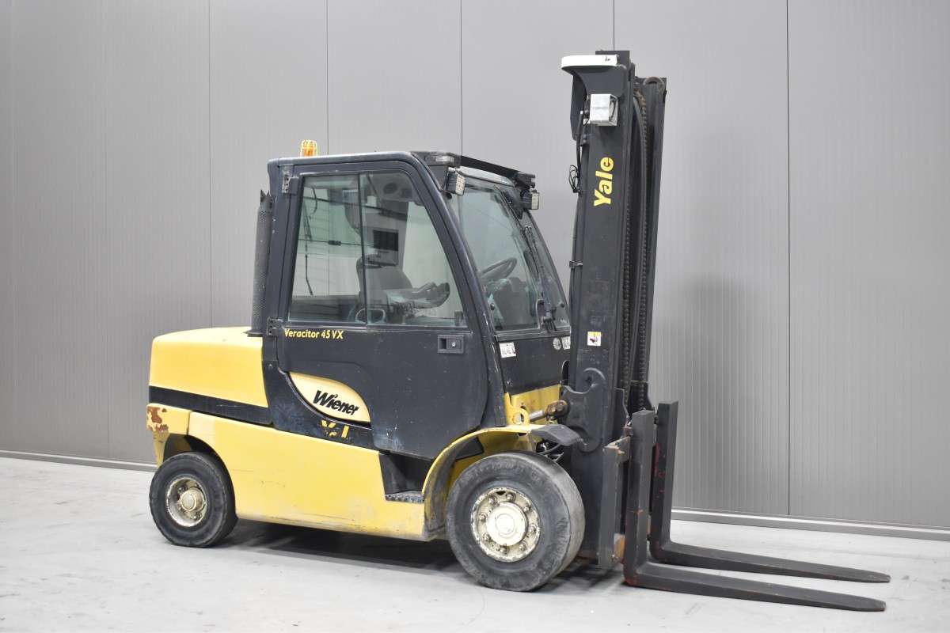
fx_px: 1029
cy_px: 316
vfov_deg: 34.2
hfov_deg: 49.6
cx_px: 475
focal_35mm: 39
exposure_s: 1/30
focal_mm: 26
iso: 1600
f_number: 4.5
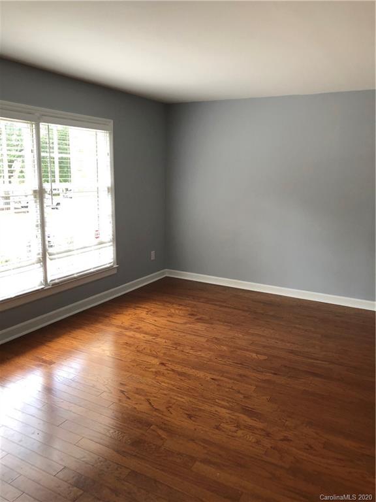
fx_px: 406
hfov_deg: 49.7
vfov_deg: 63.4
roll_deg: -0.4
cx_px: 188
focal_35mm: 28
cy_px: 251
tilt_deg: -10.8
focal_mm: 3.99
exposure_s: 1/30
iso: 25
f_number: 1.8
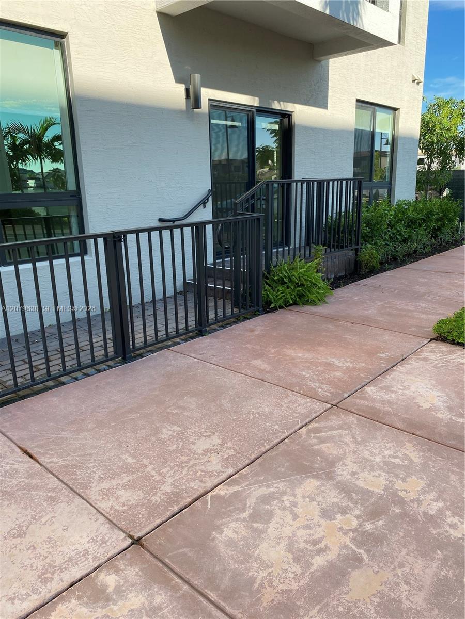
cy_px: 310
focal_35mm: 26
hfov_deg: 53.1
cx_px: 232
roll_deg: +2.0
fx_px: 466
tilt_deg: -12.9
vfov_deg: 67.3
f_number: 1.8
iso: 32
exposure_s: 1/890
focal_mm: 4.25
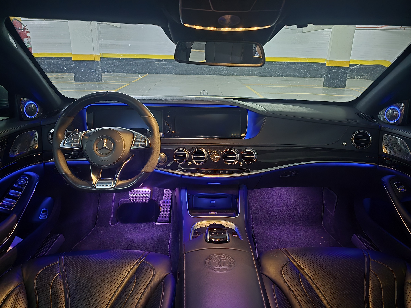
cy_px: 154
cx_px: 206
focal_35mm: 23
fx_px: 273
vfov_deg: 58.9
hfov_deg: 73.9
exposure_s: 1/17.2
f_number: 1.7
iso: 2500
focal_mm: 6.3
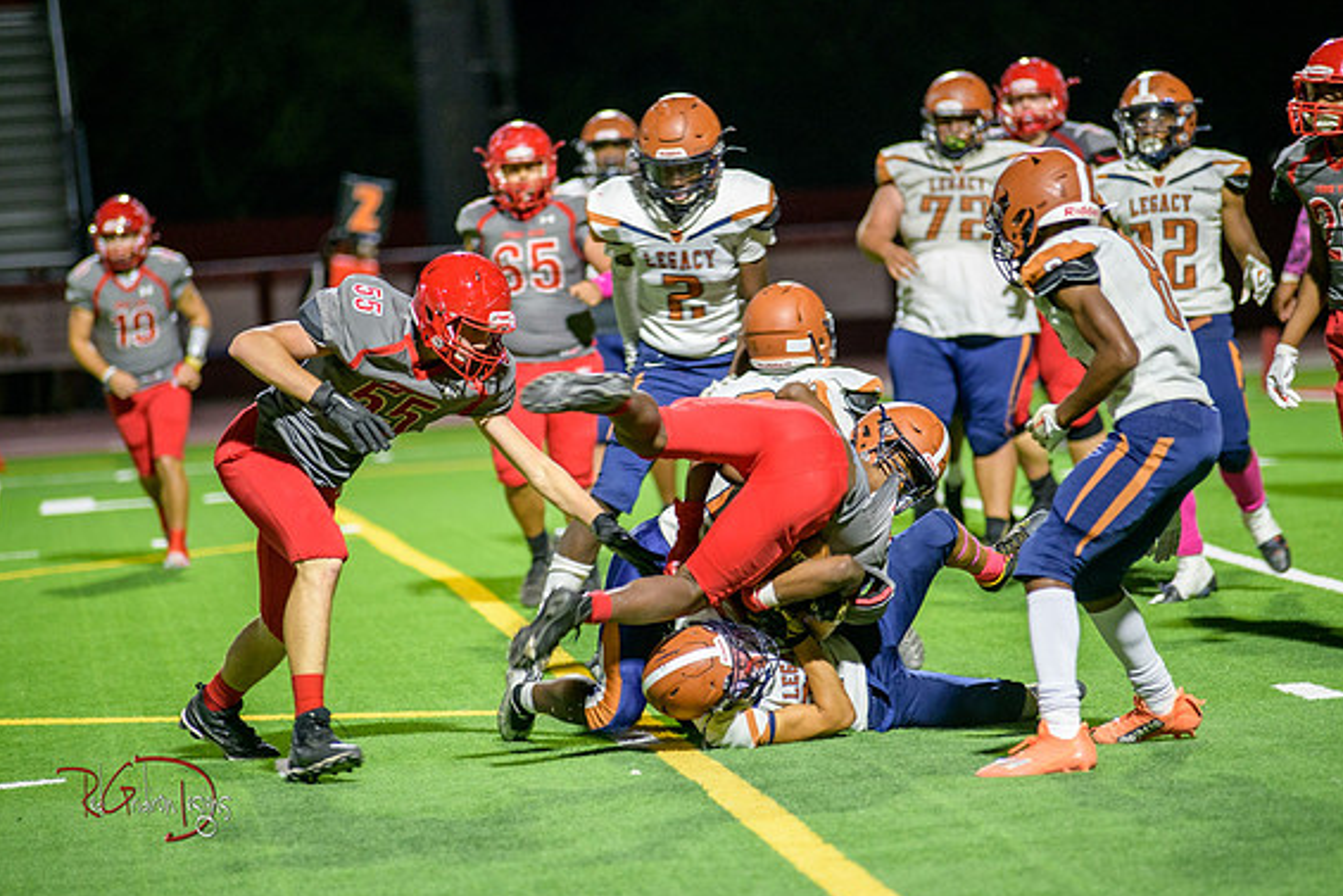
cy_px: 455
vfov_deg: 7.0
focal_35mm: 195
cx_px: 685
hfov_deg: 10.5
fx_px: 7276
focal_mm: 190
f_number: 2.8
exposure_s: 1/250
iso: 1600
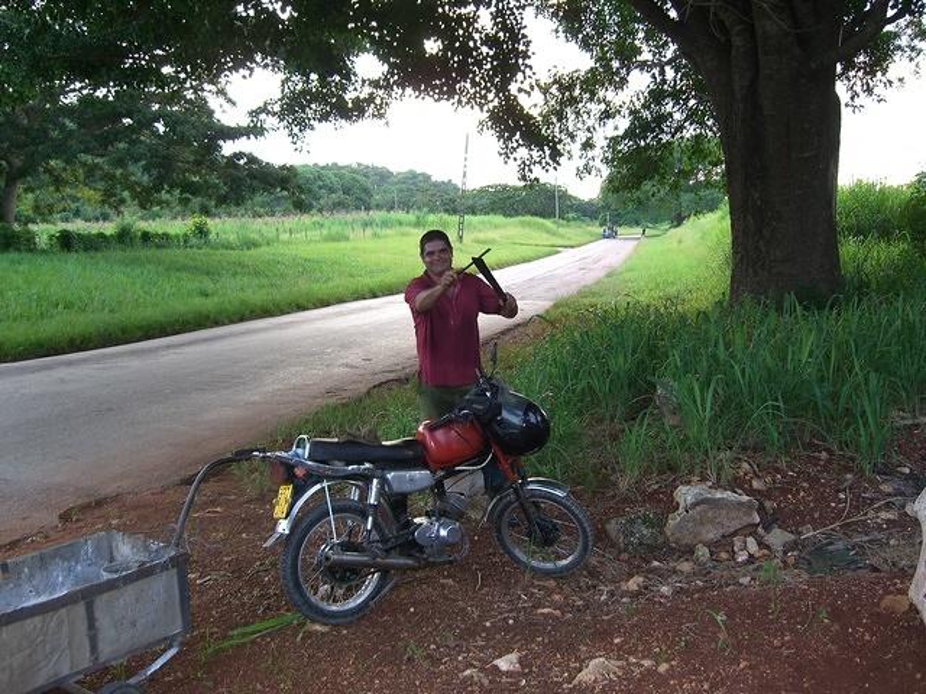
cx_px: 463
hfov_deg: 49.0
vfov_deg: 37.7
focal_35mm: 38
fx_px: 1017
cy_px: 347
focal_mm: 7.9
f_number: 2.8
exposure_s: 1/80
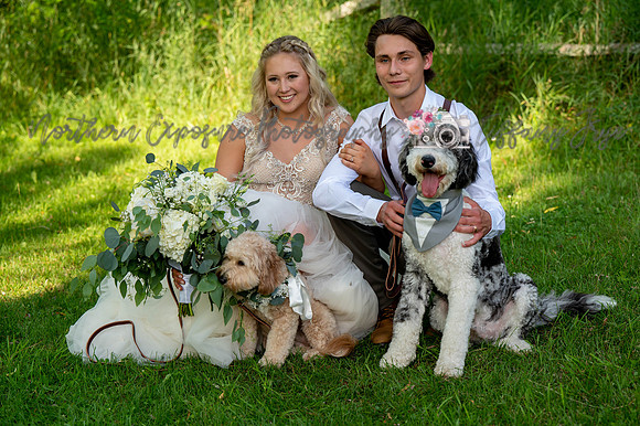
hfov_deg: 20.4
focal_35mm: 100
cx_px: 320
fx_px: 1777
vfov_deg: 13.7
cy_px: 213
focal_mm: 100
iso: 200
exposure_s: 1/250
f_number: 4.5
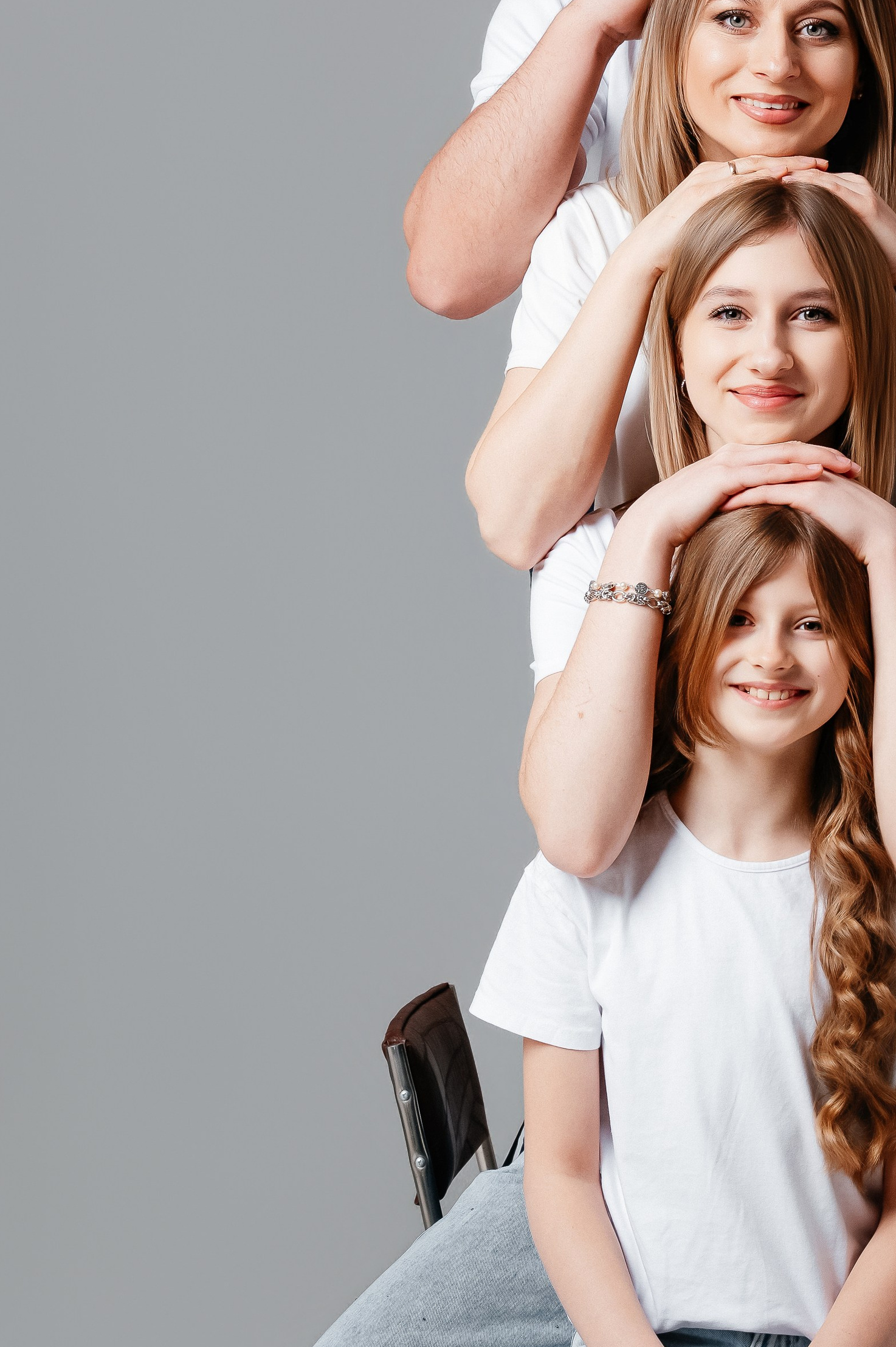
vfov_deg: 20.5
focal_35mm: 99
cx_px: 774
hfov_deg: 13.7
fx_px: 3701
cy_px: 391
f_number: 11
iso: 100
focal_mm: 57
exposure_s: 1/160
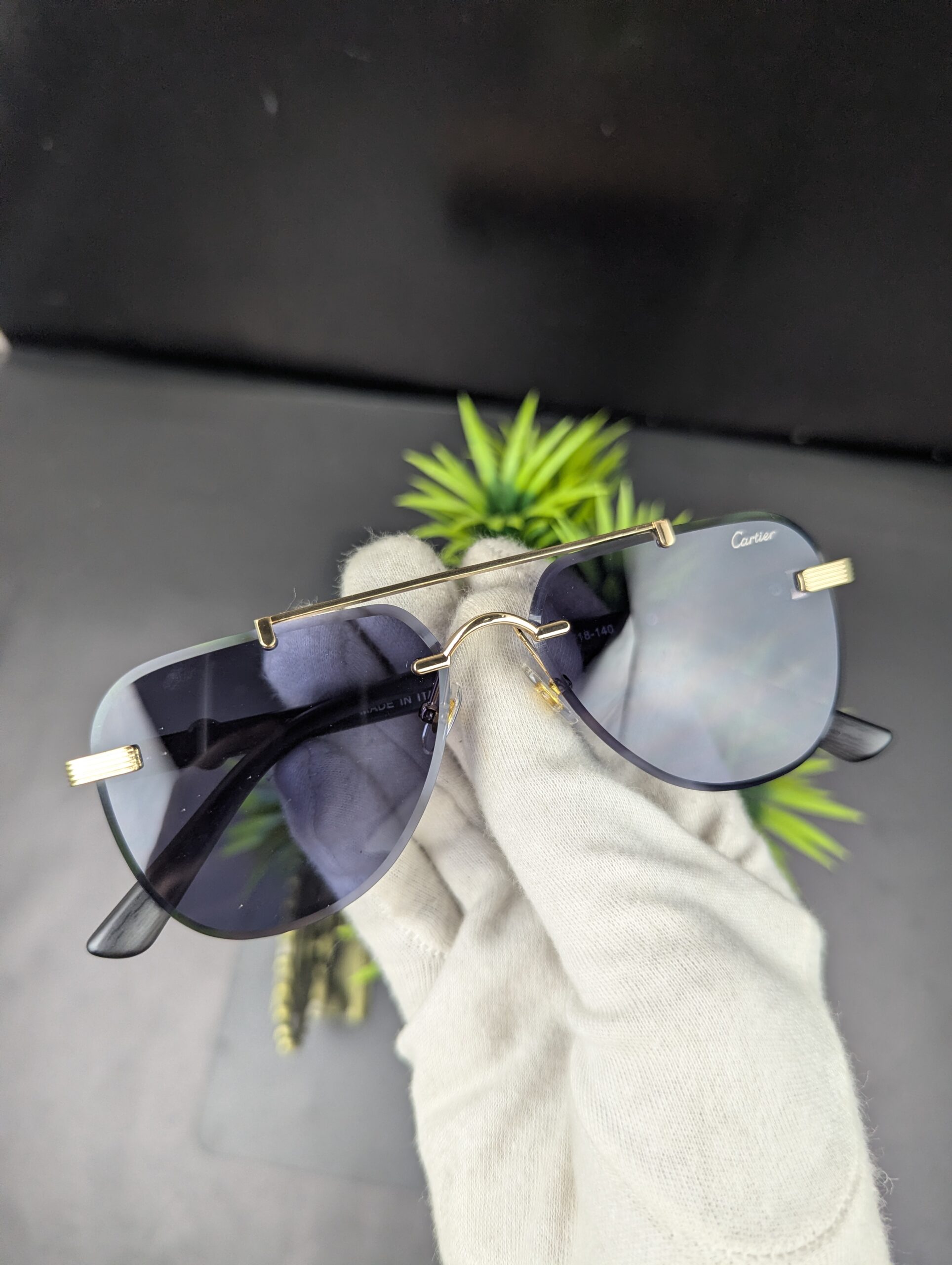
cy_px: 632
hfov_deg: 56.9
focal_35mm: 24
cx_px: 476
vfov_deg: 71.5
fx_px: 878
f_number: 1.85
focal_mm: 6.81
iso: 115
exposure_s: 1/100
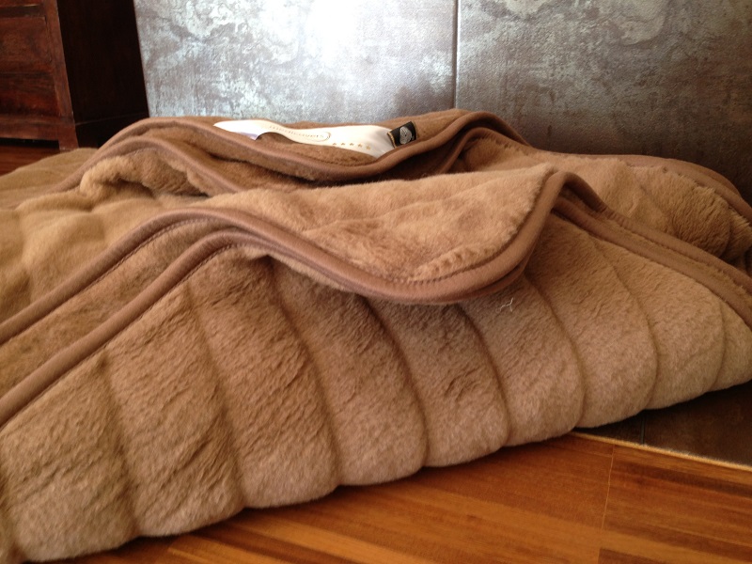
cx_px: 376
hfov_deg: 55.4
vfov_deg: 42.9
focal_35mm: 33
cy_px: 282
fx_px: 717
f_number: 2.4
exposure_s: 1/20
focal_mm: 4.12
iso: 64
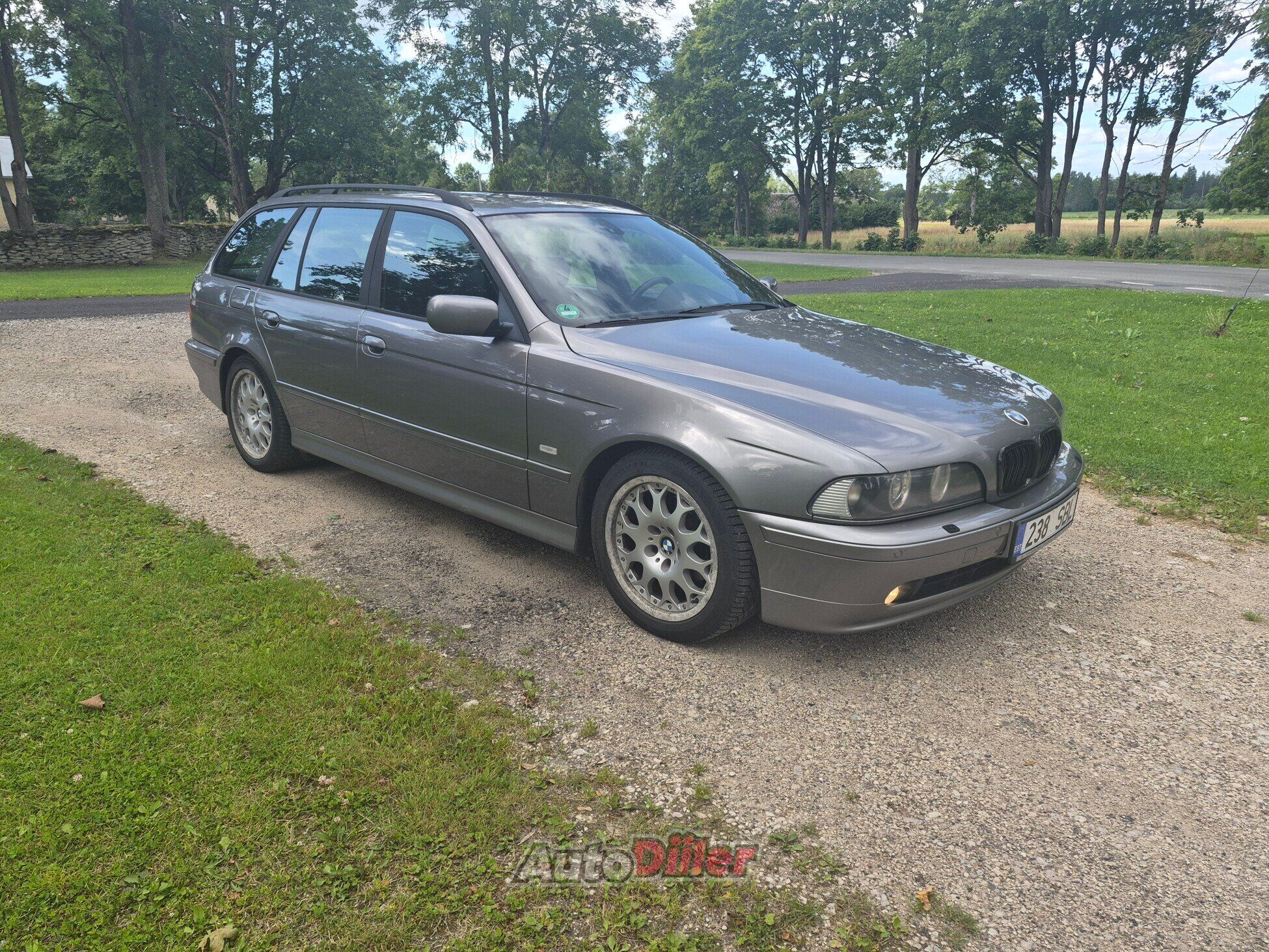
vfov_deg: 58.9
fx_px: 843
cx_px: 634
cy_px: 476
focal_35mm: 23
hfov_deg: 73.9
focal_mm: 5.4
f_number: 1.8
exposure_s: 1/1364
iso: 80
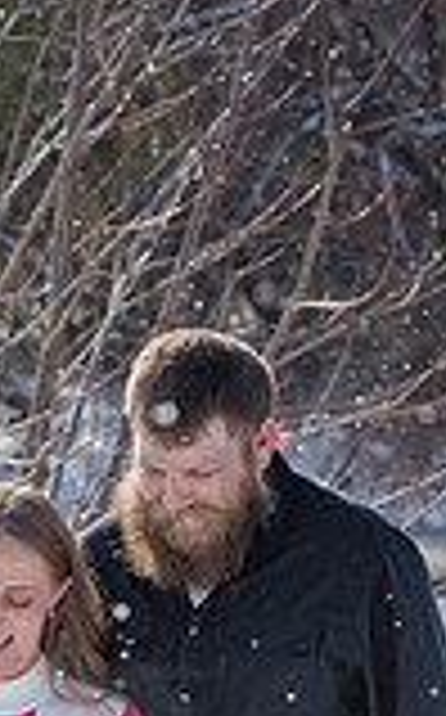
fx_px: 6767
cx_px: 45
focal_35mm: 347
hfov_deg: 3.8
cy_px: 959
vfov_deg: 6.0
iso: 640
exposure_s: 1/2000
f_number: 9
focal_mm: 120
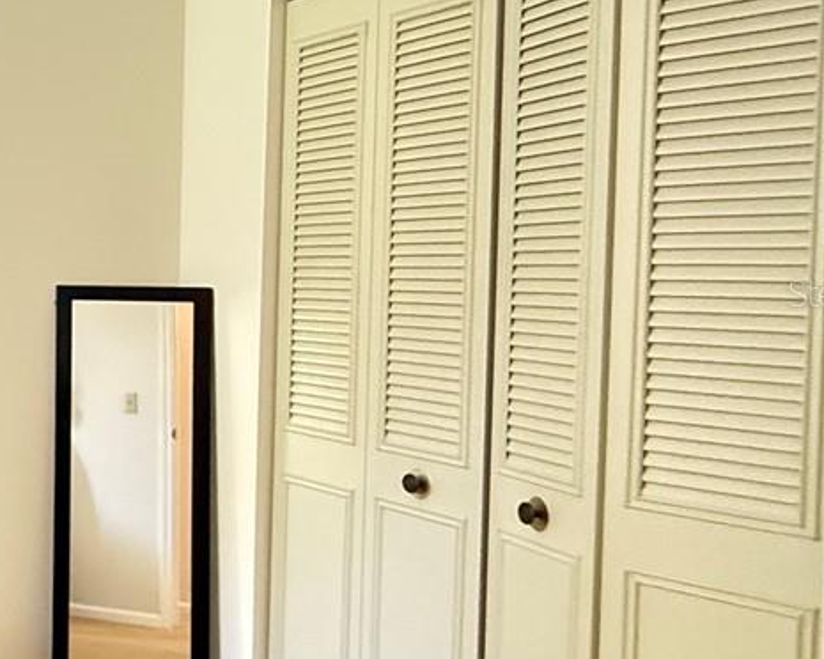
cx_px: -463
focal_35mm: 47
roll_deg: -0.6
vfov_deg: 32.1
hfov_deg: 26.3
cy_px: 292
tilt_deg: -0.9
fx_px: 1146
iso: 1000
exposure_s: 1/60
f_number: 2.2
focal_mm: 2.22
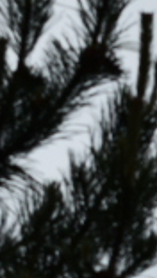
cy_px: 454
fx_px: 6130
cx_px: 803
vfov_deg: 2.6
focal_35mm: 830
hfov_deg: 1.4
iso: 200
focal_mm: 86
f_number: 10
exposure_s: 1/1250
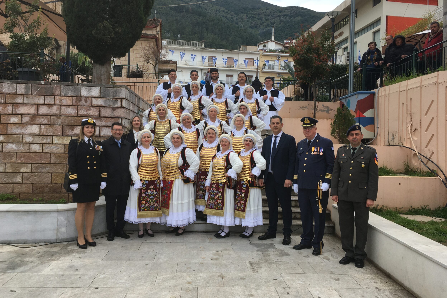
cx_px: 218
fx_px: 385
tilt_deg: +1.1
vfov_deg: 42.3
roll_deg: -1.1
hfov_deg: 60.3
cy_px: 135
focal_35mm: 31
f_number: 2.2
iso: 25
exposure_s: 1/283
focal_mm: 4.15
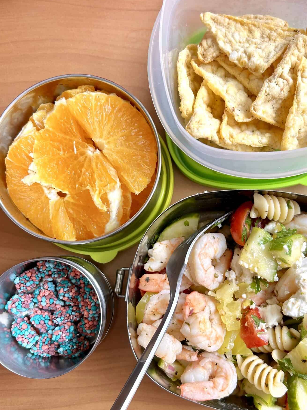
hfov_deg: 37.5
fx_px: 449
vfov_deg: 48.9
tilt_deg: -83.0
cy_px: 226
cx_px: 195
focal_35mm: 38
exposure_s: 1/137
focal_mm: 5.7
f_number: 1.5
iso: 32
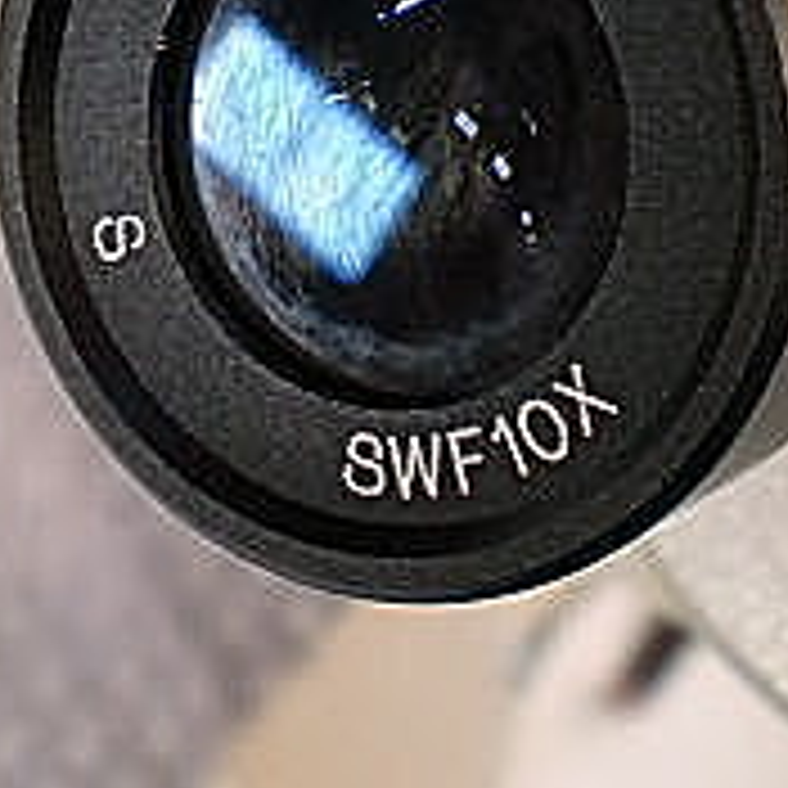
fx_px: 2910
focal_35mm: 113
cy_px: -41
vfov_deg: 15.1
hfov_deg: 15.4
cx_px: 446
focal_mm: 6.3
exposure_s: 1/60
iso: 200
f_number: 3.1
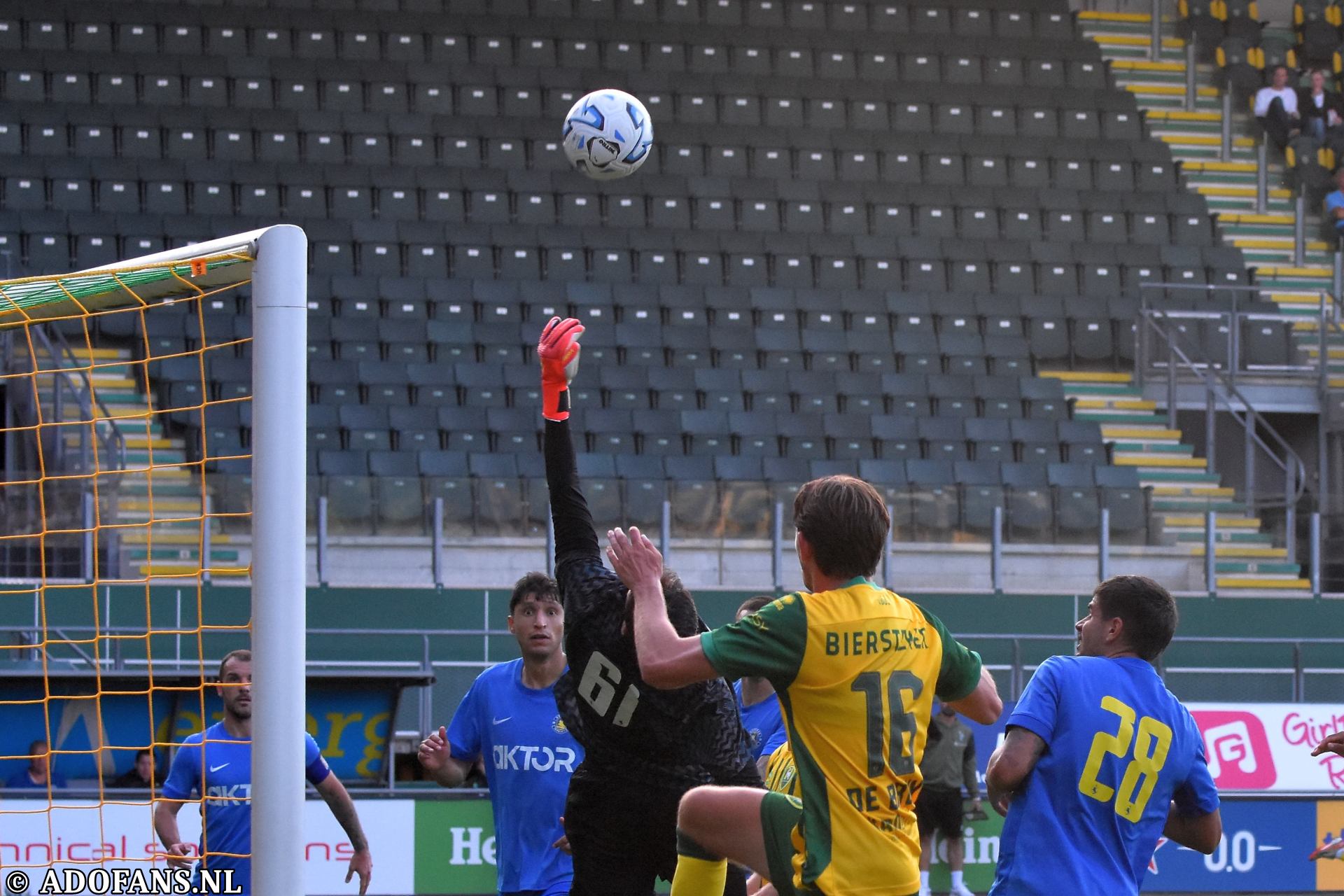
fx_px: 3920
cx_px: 672
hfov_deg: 19.5
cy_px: 448
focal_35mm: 105
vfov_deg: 13.0
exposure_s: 1/1000
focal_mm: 70
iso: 2000
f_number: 4
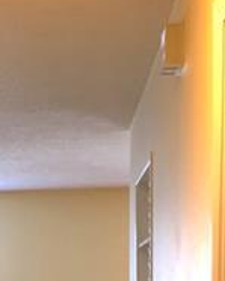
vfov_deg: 15.0
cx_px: 0
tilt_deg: -7.2
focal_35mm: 117
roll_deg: +1.1
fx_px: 973
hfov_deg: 13.0
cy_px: 441
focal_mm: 4.15
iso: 50
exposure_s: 1/30
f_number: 2.2
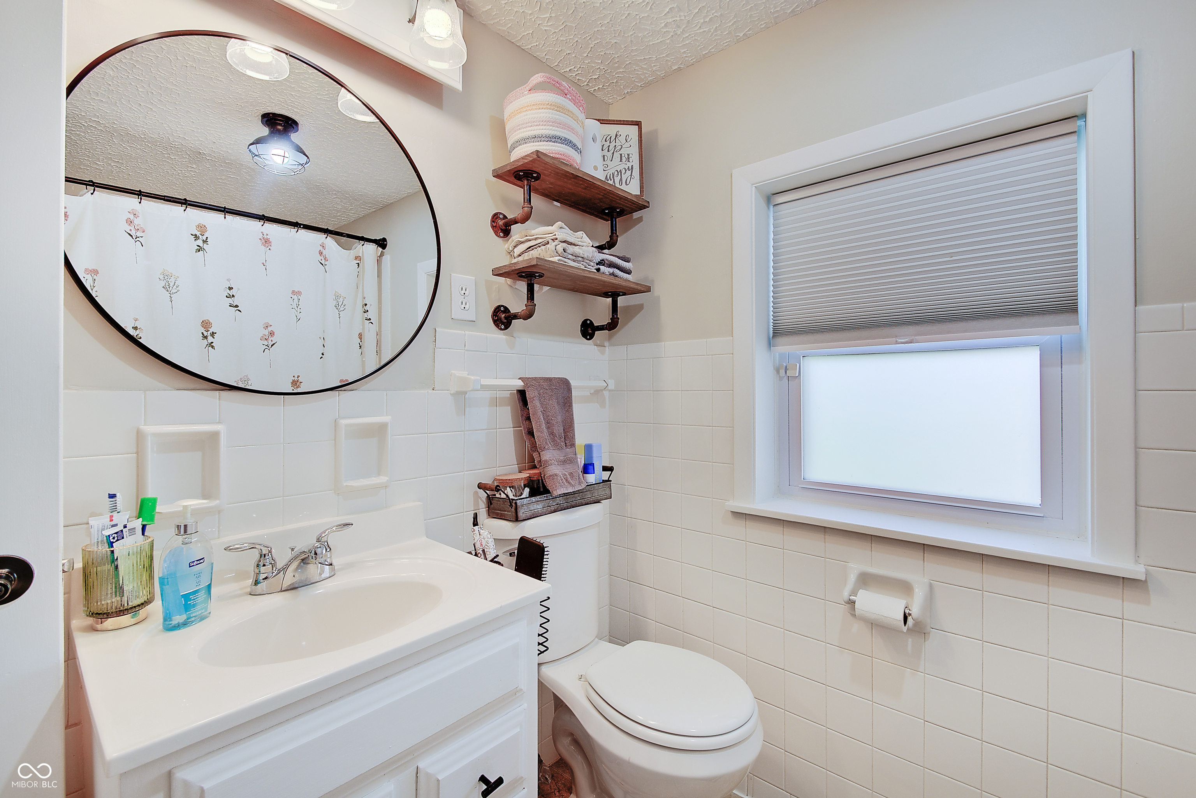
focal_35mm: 15
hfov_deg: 100.4
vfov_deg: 77.3
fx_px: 498
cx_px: 598
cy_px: 399
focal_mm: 10
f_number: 9
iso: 100
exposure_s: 1/13
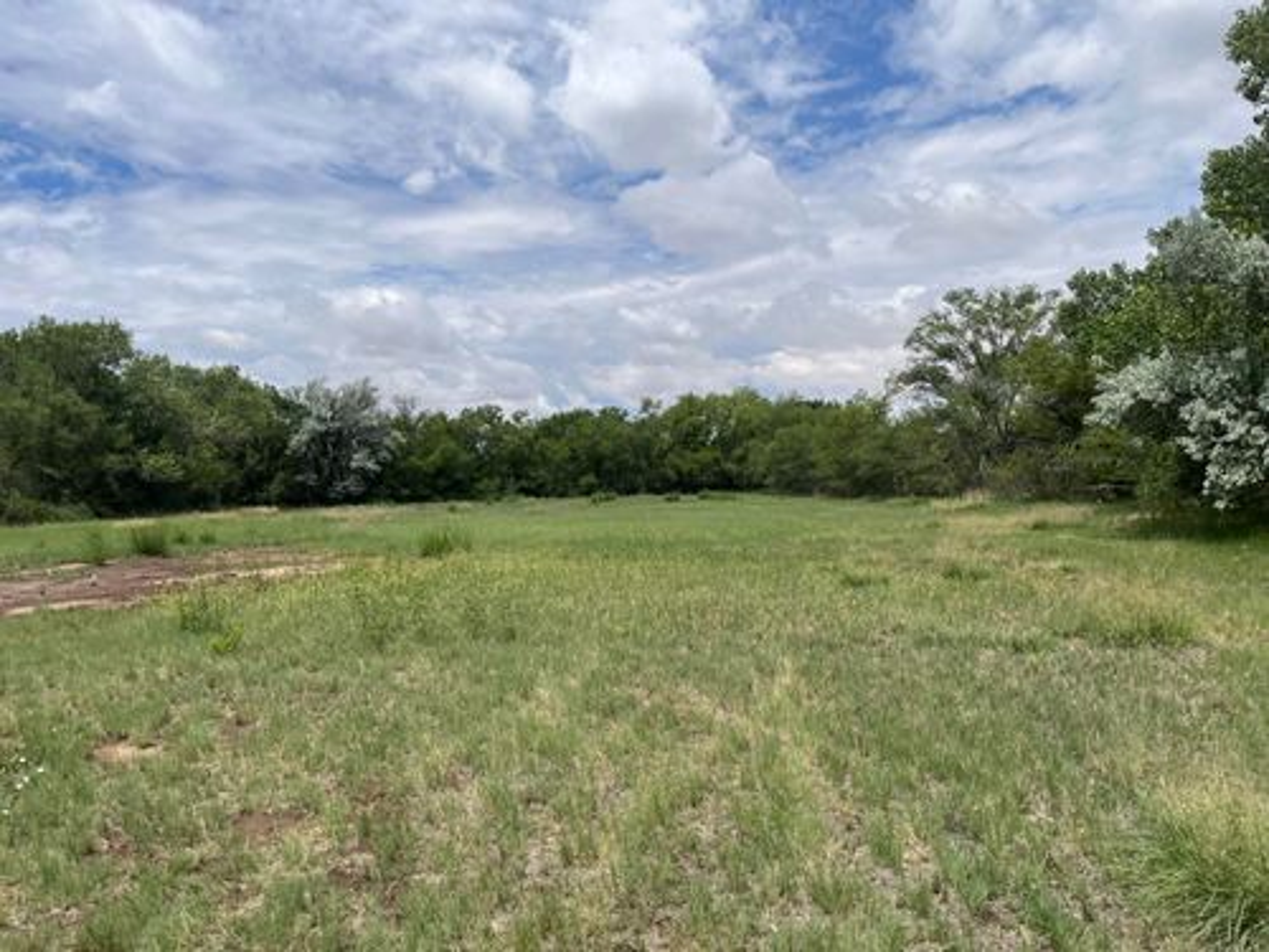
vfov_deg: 53.1
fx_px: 953
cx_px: 634
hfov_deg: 67.3
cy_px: 476
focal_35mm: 26
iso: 50
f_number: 1.6
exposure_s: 1/5848
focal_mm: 5.1
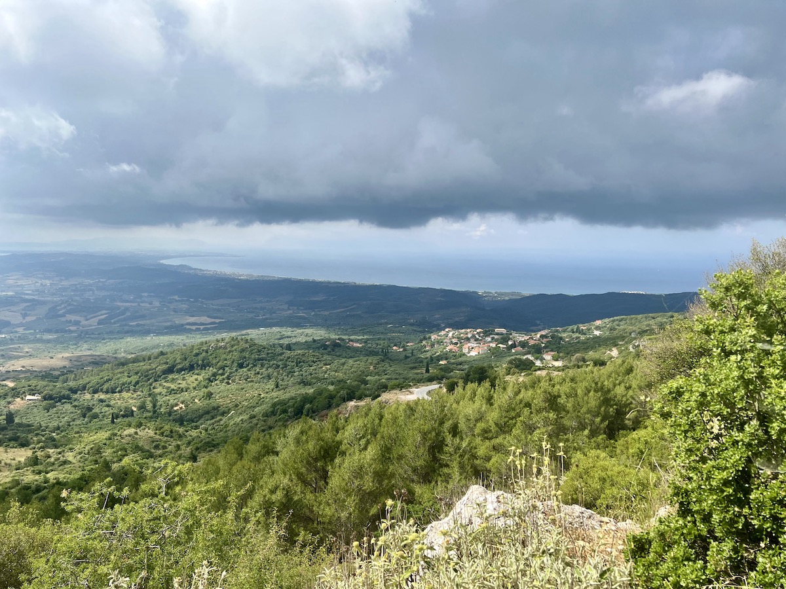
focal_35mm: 26
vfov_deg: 53.1
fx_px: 590
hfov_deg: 67.3
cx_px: 393
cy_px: 294
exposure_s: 1/4630
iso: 50
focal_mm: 5.7
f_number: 1.5
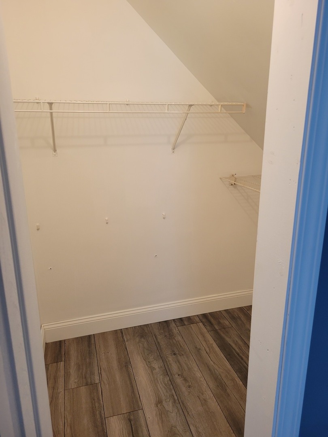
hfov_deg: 53.1
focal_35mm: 26
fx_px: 328
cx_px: 164
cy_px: 218
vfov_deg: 67.3
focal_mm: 5.4
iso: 200
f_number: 1.8
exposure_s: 1/60
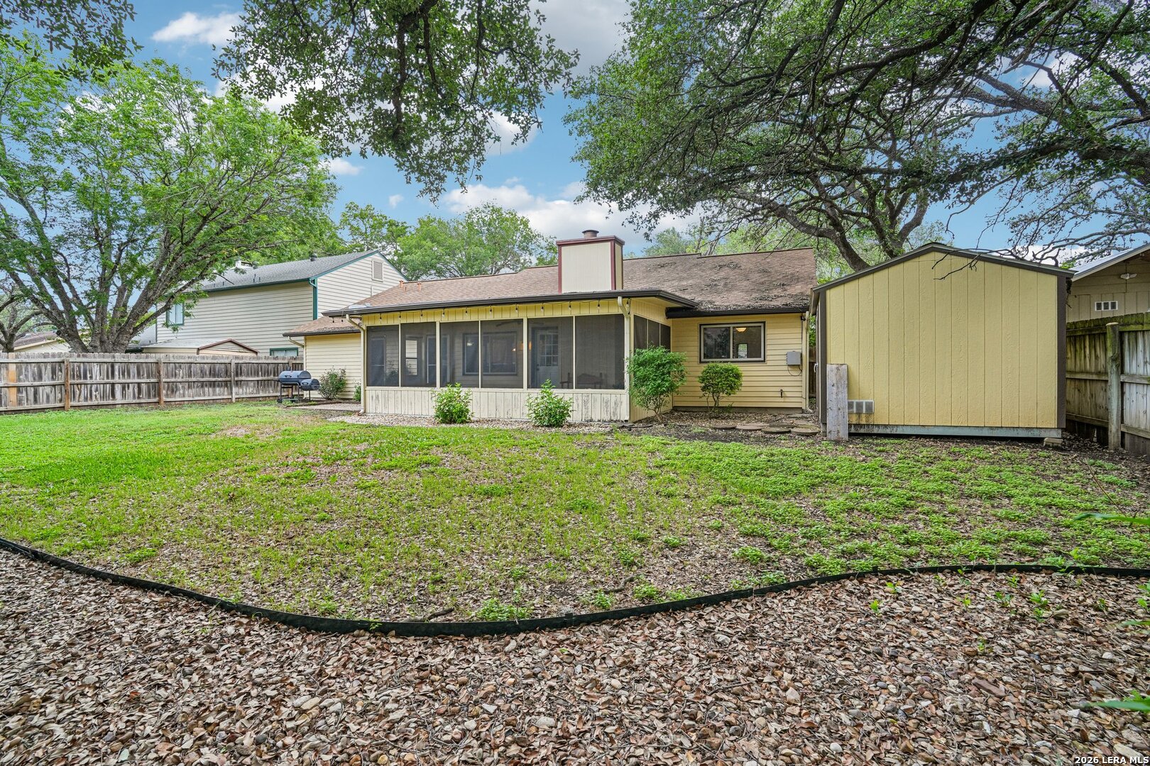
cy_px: 383
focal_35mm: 16
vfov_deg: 73.7
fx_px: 511
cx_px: 575
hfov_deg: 96.7
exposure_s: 1/90
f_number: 8
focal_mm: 16
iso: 200
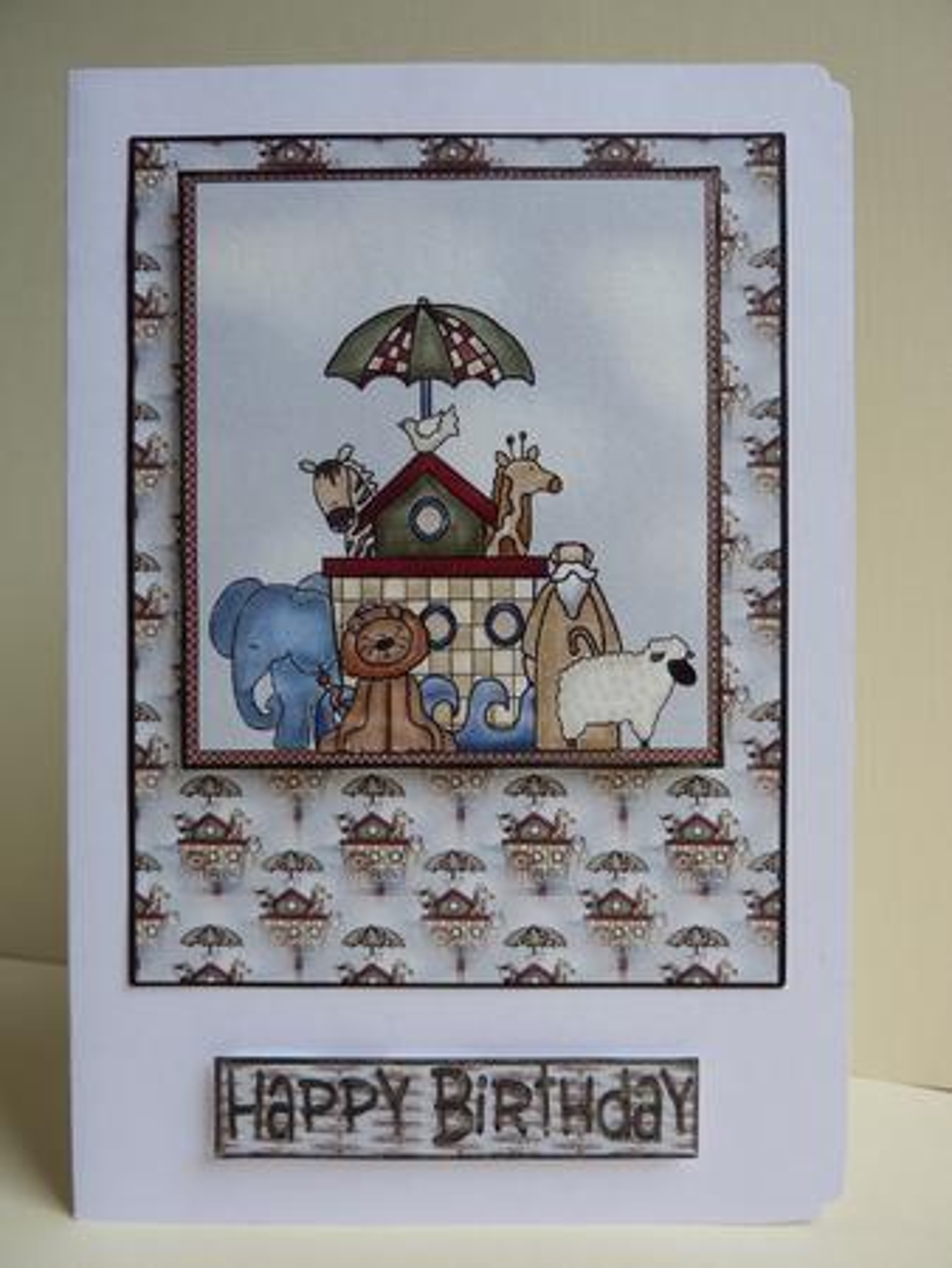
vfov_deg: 69.4
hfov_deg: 54.9
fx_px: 916
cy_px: 634
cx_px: 476
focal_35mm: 25
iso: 80
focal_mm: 4.1
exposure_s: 1/30
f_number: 3.3
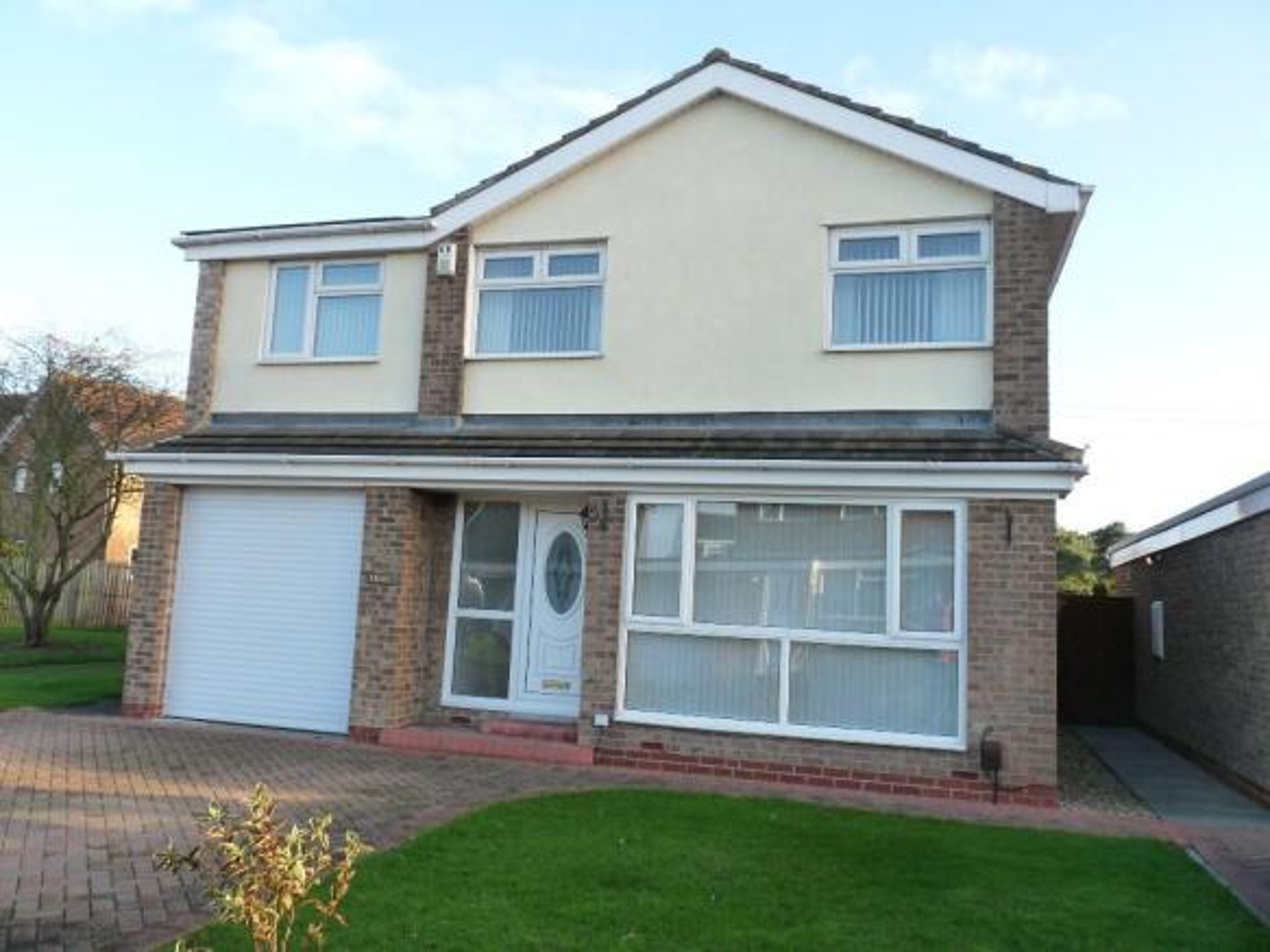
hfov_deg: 65.3
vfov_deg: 51.3
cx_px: 635
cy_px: 476
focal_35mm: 27
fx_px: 990
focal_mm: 4.8
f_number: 4
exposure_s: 1/125
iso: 160
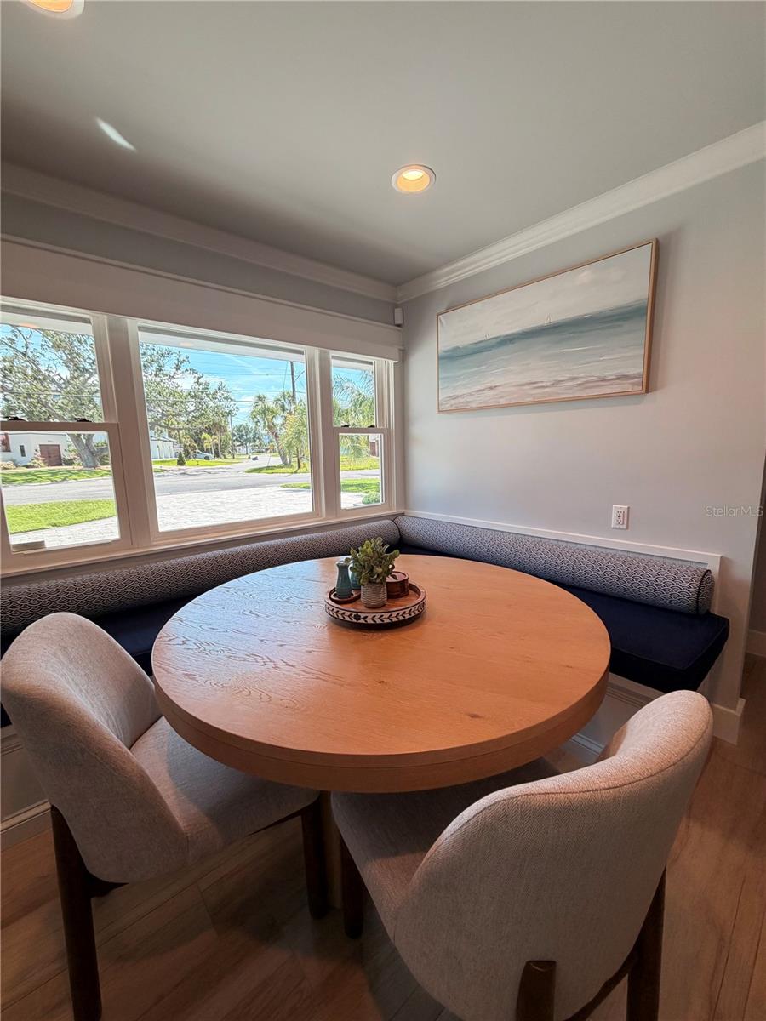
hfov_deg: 85.7
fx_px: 413
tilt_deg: -8.5
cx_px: 383
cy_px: 510
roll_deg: +2.1
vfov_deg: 102.1
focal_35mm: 14
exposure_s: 1/142
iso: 64
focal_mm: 2.22
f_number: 2.2
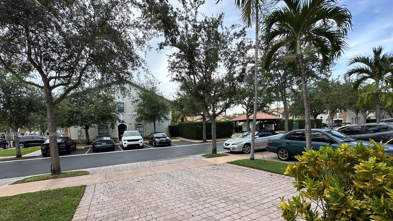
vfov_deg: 66.3
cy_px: 135
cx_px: 195
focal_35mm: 16
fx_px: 167
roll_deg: +2.7
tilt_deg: -3.2
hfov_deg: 99.4
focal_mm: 2.22
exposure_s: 1/216
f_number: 2.2
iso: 40
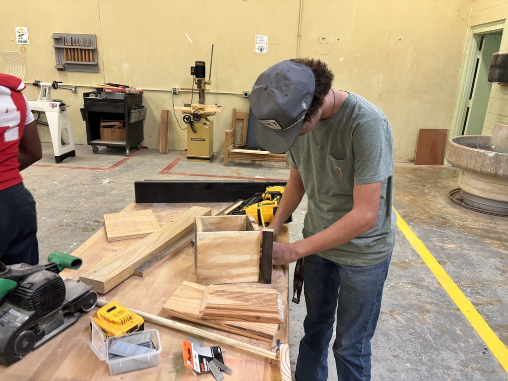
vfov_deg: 53.1
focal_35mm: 26
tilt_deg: -16.0
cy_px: 190
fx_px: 382
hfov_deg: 67.3
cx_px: 254
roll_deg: +0.7
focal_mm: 5.96
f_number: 1.6
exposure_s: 1/60
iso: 160
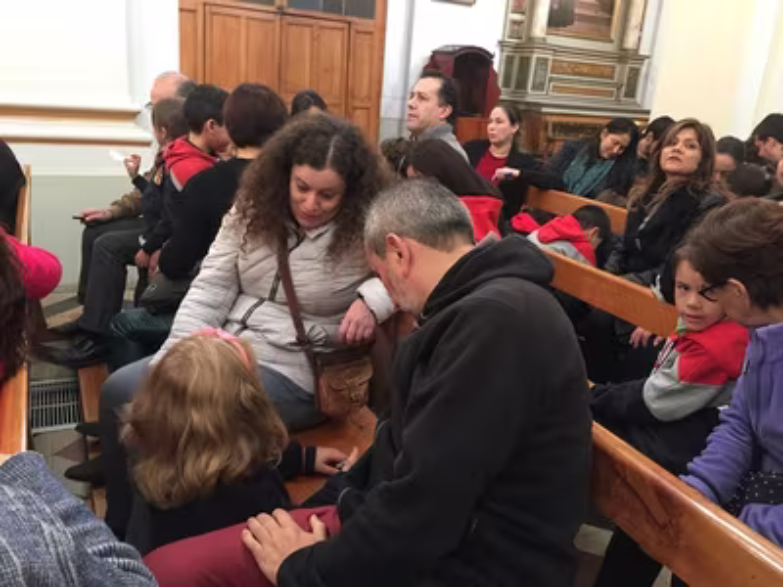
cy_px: 294
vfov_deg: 48.2
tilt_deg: -17.4
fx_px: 656
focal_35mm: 29
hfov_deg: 61.7
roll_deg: -5.6
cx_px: 392
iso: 125
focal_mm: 4.15
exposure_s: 1/10
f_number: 2.2
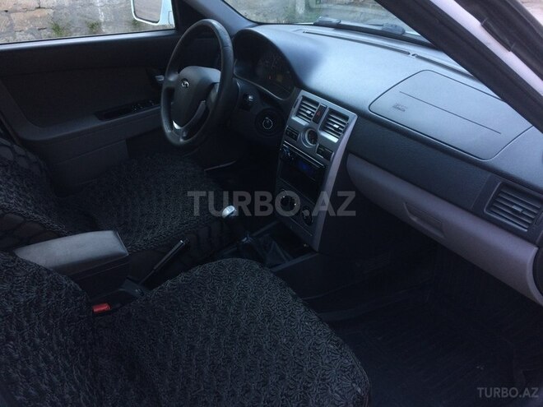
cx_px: 272
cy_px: 204
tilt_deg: -31.9
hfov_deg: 61.7
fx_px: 455
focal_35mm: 29
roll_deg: -0.1
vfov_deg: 48.2
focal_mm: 4.15
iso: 50
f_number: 2.2
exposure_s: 1/100
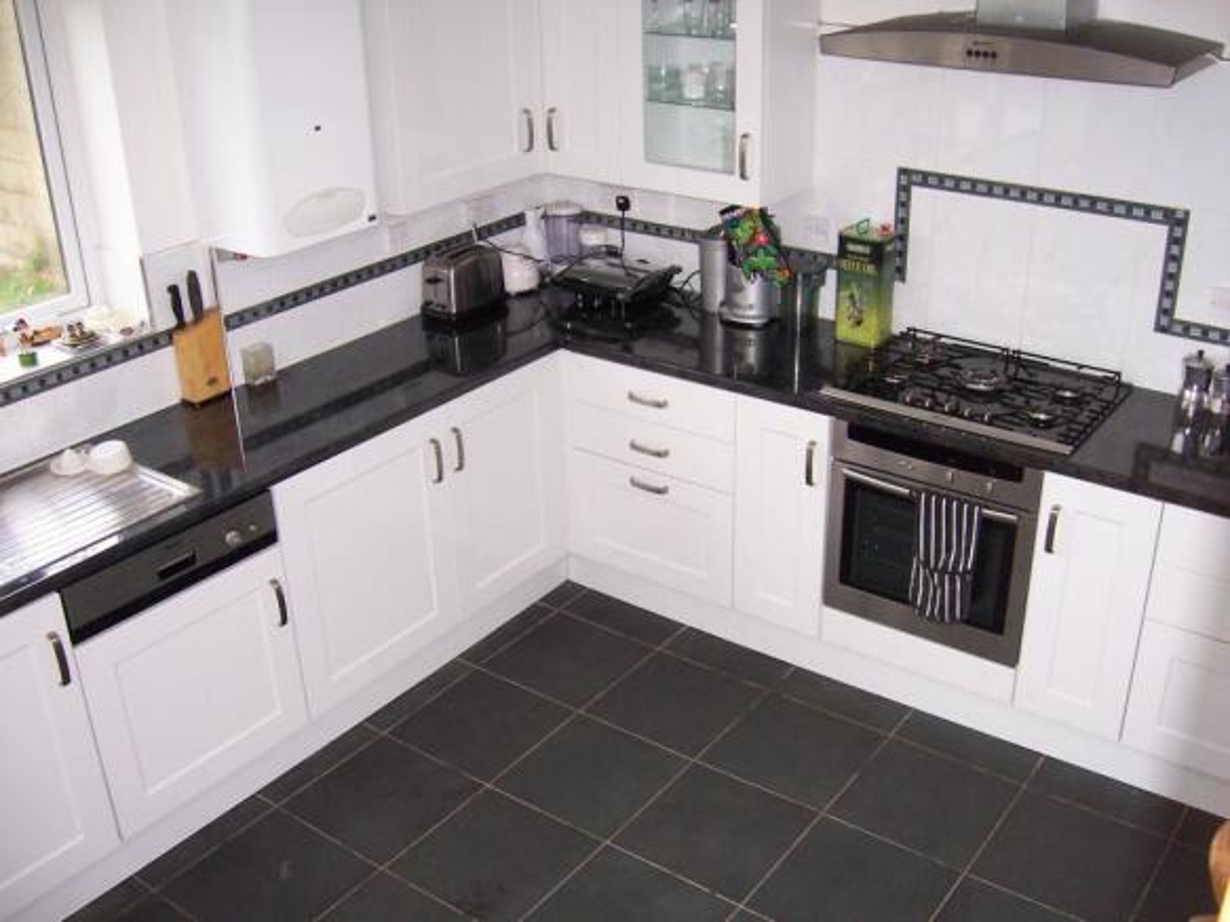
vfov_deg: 39.6
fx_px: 1279
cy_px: 461
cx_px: 615
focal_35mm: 36
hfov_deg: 51.4
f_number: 3
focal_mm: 6
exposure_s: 1/60
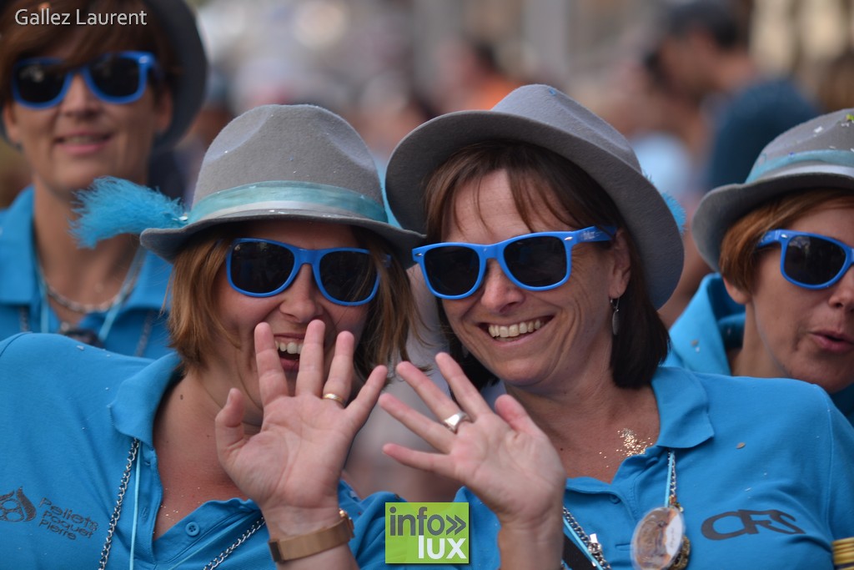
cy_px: 285
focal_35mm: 202
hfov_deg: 10.2
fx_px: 4804
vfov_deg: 6.8
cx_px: 427
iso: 100
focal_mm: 135
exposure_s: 1/400
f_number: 2.8
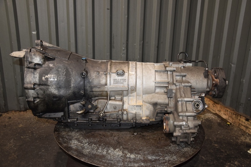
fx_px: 230
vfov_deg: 39.9
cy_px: 84
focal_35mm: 33
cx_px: 126
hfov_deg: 57.2
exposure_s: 1/60
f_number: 5
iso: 800
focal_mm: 22
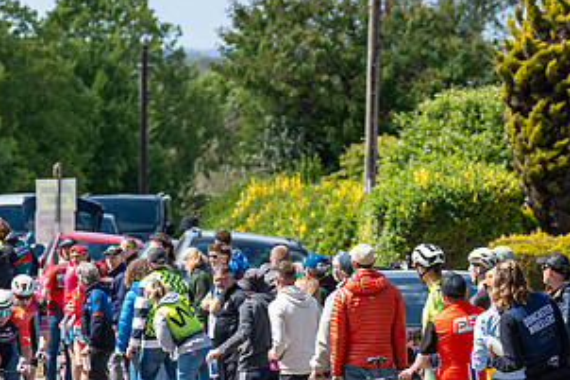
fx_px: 7912
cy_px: 406
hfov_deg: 4.1
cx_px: -16
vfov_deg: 2.7
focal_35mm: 500
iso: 320
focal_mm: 200
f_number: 5.6
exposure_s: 1/1000
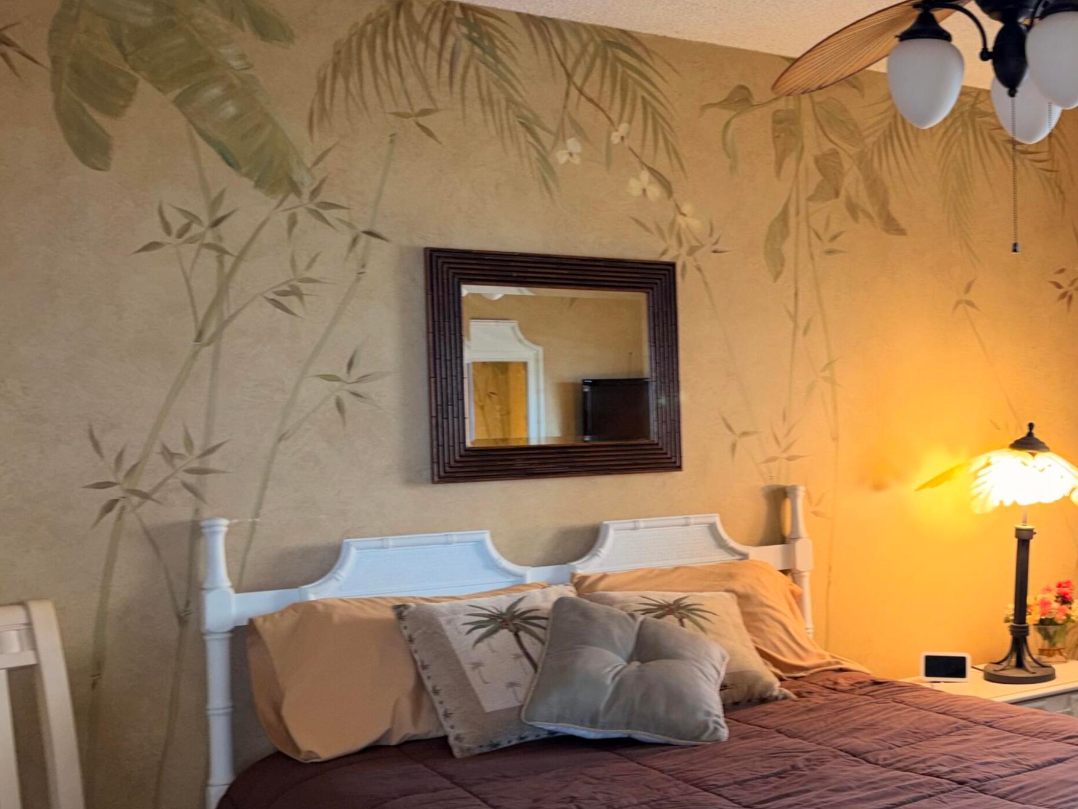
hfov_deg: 43.1
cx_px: 837
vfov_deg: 34.3
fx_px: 1308
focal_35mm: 42
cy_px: 454
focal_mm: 5.96
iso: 40
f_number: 1.6
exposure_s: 1/24
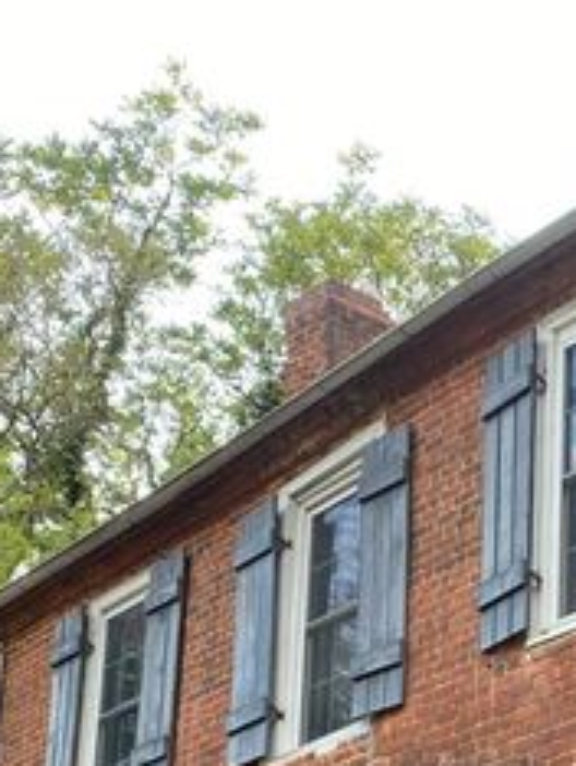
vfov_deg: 23.9
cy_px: 925
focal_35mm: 74
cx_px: 749
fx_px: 1639
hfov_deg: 18.5
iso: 40
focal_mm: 4.25
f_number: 1.8
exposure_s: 1/122
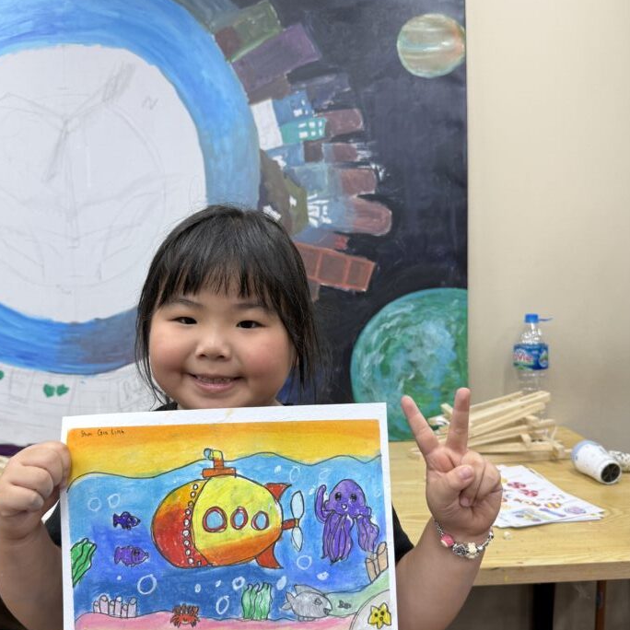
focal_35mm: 31
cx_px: 289
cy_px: 338
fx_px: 638
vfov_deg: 52.5
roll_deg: +1.2
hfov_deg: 52.5
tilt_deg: -7.8
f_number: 1.78
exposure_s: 1/100
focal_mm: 6.76
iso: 64
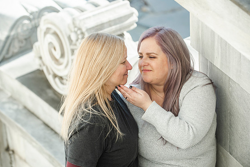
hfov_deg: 18.3
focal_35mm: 112
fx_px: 778
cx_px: 123
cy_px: 83
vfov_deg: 12.2
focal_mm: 105
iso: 400
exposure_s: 1/1000
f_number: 4
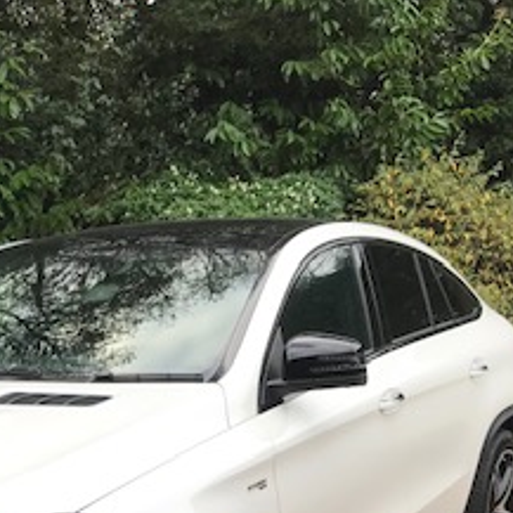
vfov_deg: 22.5
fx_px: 1224
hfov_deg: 23.0
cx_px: 43
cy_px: 548
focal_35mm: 73
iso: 20
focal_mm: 3.99
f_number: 1.8
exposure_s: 1/160
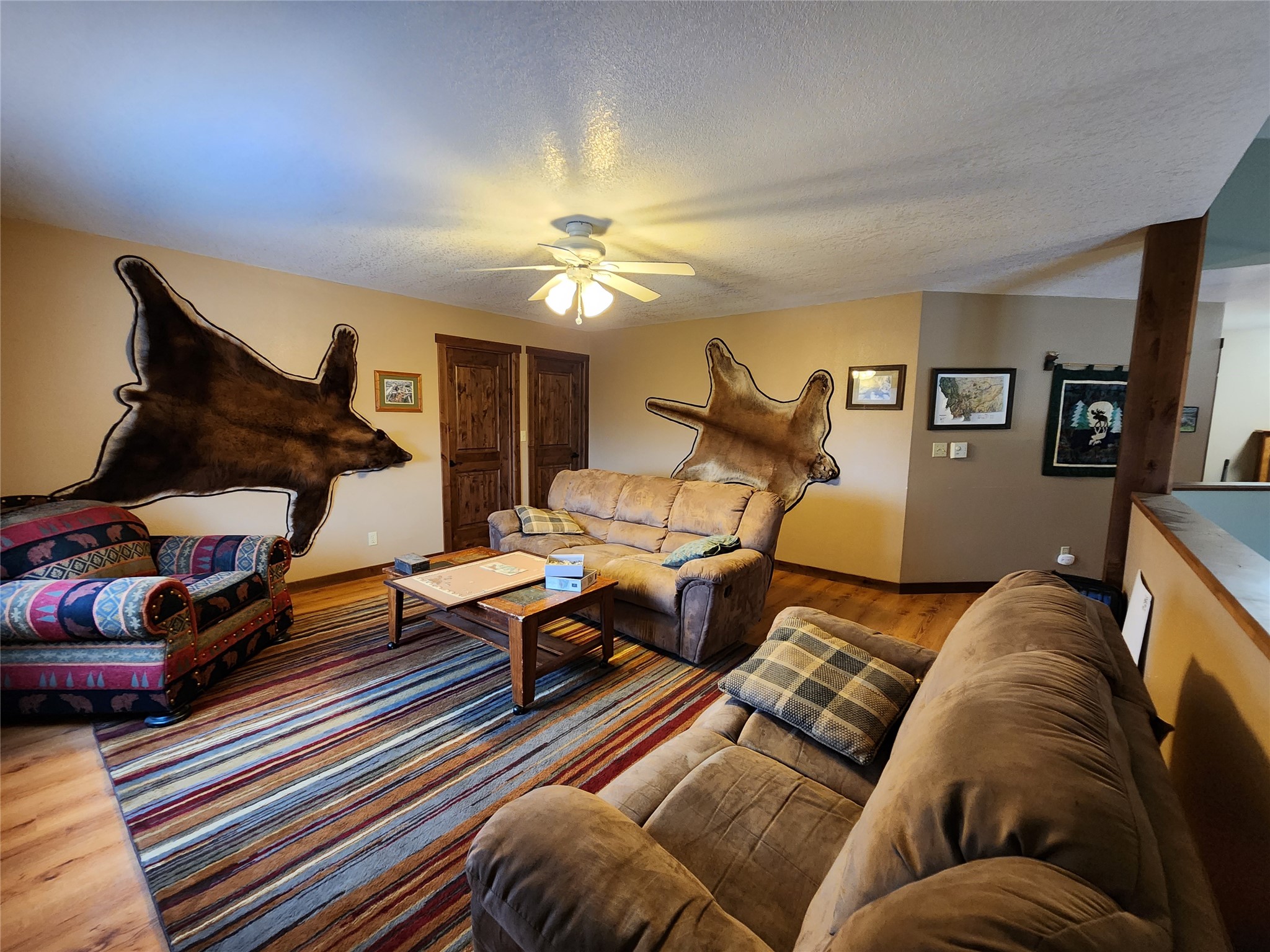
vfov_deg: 89.9
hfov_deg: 106.2
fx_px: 477
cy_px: 476
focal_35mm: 13
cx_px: 635
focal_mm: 2.2
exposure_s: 1/30
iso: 400
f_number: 2.2
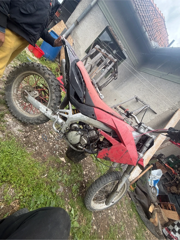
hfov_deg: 85.7
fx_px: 97
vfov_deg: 102.1
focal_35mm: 14
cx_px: 90
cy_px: 120
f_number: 2.2
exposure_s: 1/328
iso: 50
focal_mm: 2.22
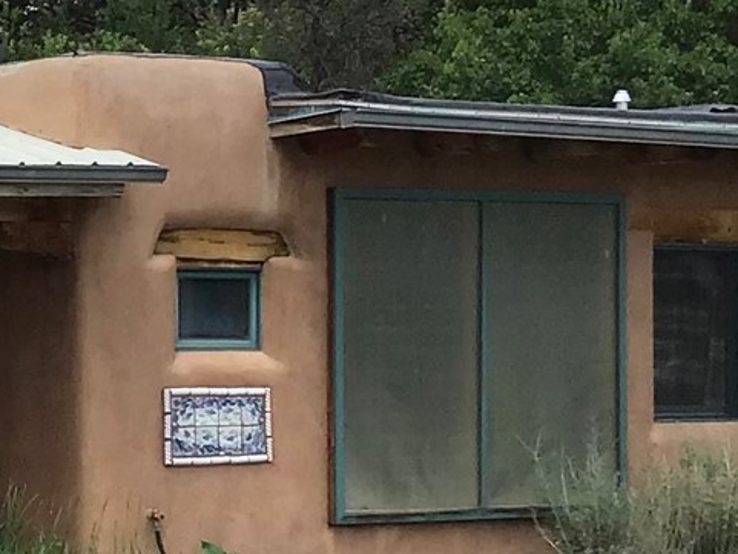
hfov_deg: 13.8
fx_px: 2815
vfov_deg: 11.2
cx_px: -461
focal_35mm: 132
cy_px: 310
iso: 25
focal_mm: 3.3
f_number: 2.4
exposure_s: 1/1538
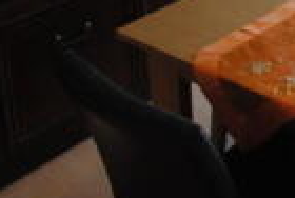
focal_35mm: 70
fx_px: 575
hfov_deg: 24.1
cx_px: 414
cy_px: -170
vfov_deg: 16.2
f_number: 3.5
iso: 400
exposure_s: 1/20
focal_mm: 10
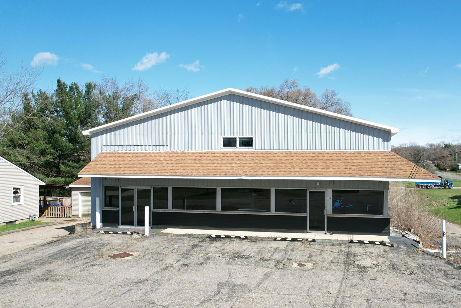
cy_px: 162
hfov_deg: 64.5
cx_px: 287
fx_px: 359
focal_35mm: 28
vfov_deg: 46.4
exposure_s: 1/1250
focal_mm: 8.38
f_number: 2.8
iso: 100
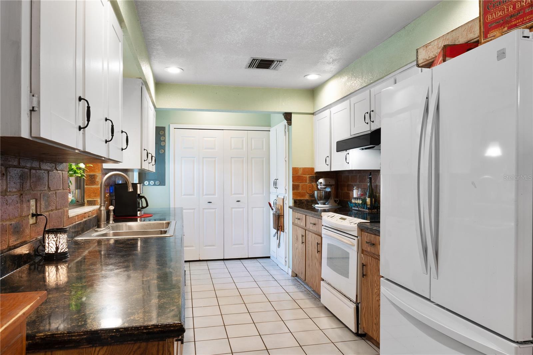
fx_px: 355
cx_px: 266
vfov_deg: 53.1
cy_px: 178
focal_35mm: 24
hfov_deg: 73.8
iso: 400
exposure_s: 1/2.5
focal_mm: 16
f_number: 8
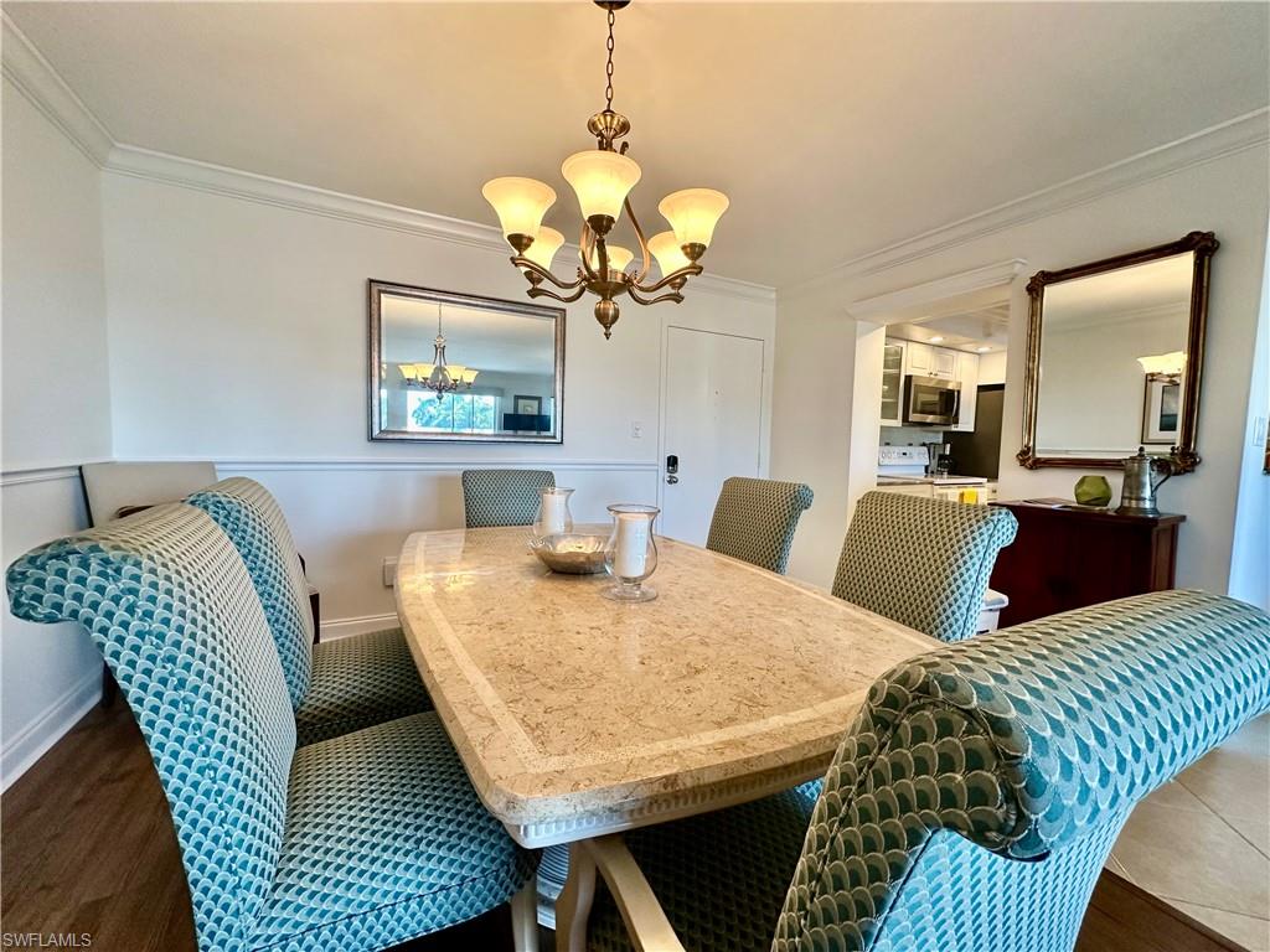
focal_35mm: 14
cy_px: 476
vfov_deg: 85.7
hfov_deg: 102.1
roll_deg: -1.3
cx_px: 635
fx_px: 514
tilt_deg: -3.0
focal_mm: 2.22
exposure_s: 1/120
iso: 200
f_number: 2.2
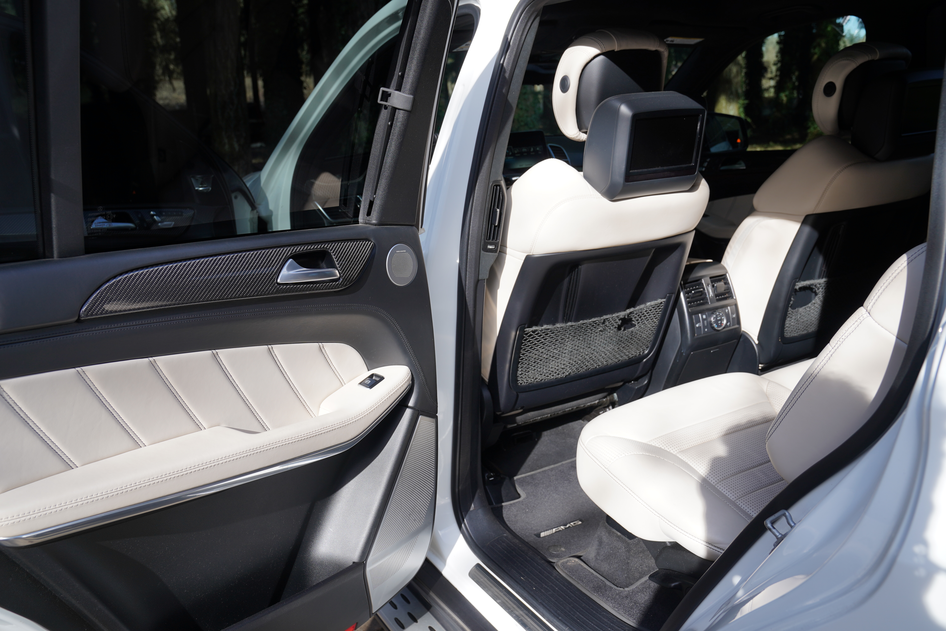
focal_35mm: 30
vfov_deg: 43.6
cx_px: 473
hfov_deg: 61.9
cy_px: 316
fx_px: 788
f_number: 5.6
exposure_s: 1/125
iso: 100
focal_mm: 30
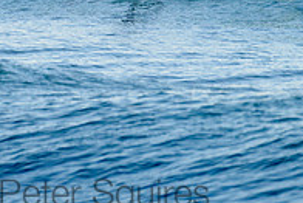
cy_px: -64
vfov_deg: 0.8
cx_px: 77
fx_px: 15253
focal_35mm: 1811
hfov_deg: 1.1
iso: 320
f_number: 5.6
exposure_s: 1/2000
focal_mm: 500
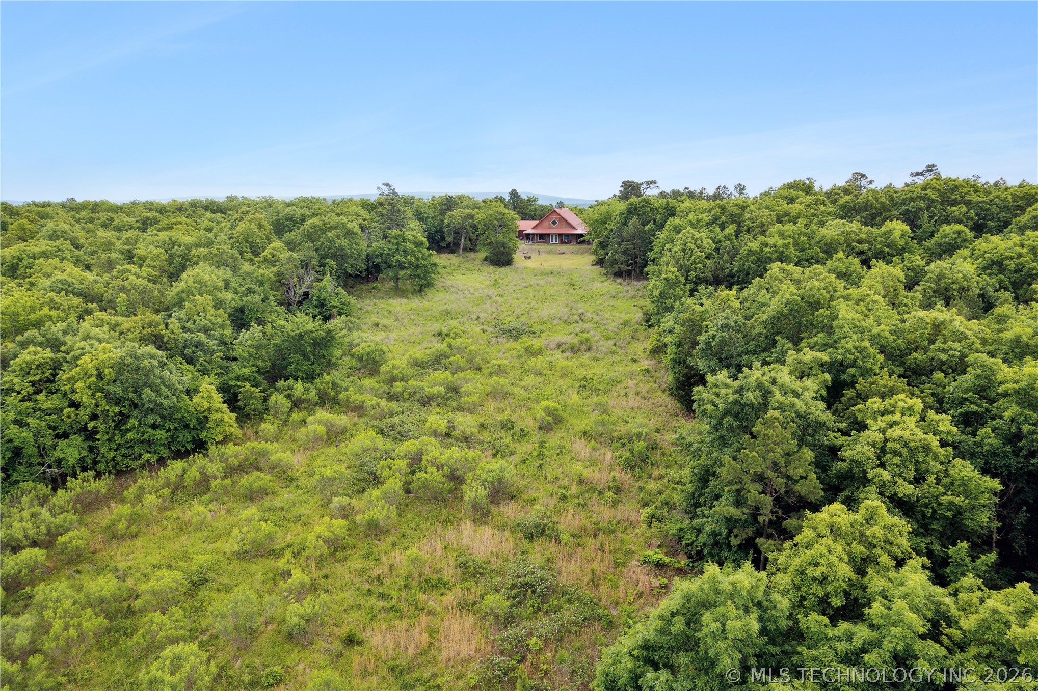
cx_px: 519
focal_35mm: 22
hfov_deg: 78.6
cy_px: 346
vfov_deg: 57.2
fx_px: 634
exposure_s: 1/120
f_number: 2.8
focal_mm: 8.4
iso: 100
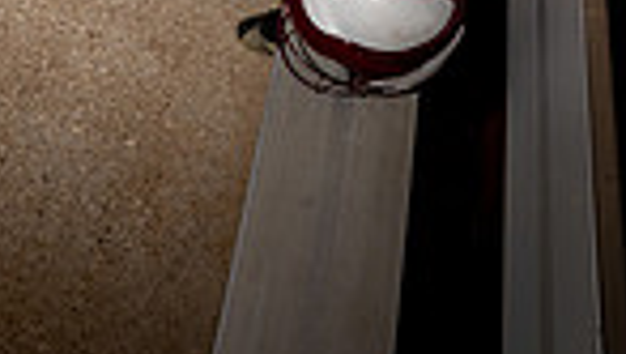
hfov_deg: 31.5
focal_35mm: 64
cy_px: -499
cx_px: 85
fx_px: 1063
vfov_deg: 13.6
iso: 200
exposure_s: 1/250
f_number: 13
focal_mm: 20
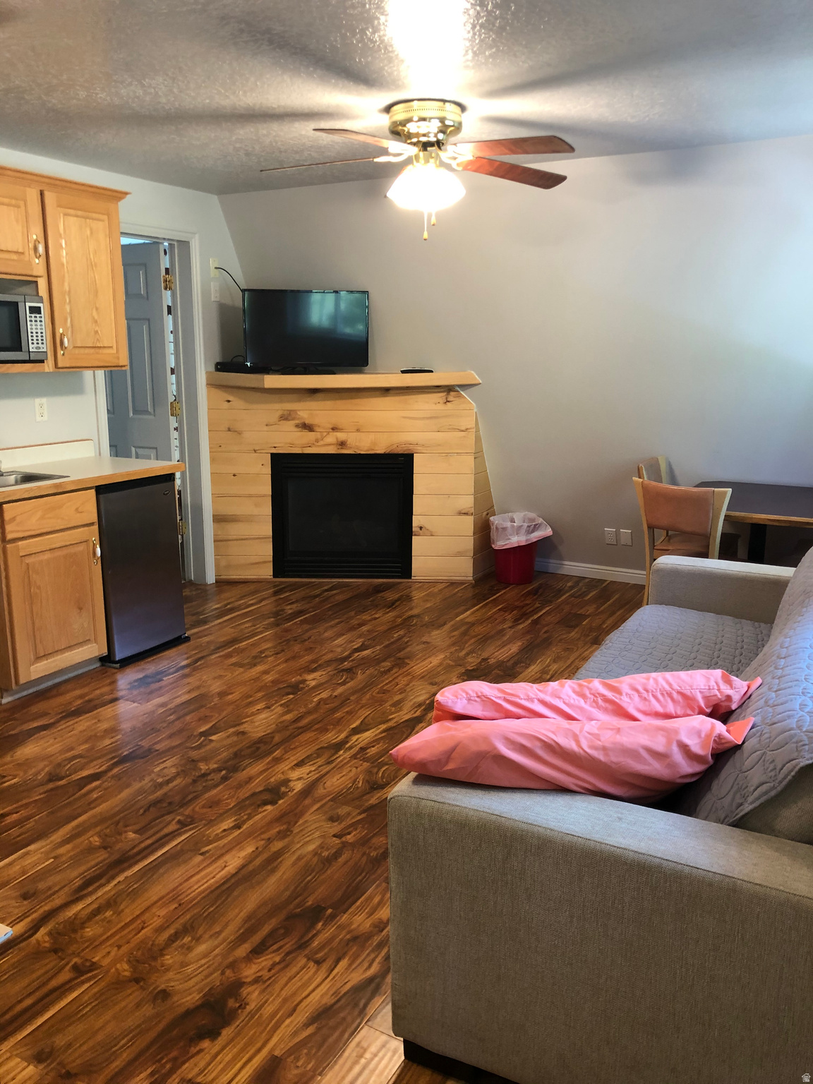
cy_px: 542
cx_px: 406
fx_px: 877
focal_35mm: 28
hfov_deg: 49.7
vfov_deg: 63.4
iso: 40
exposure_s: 1/15
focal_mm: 4
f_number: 1.8
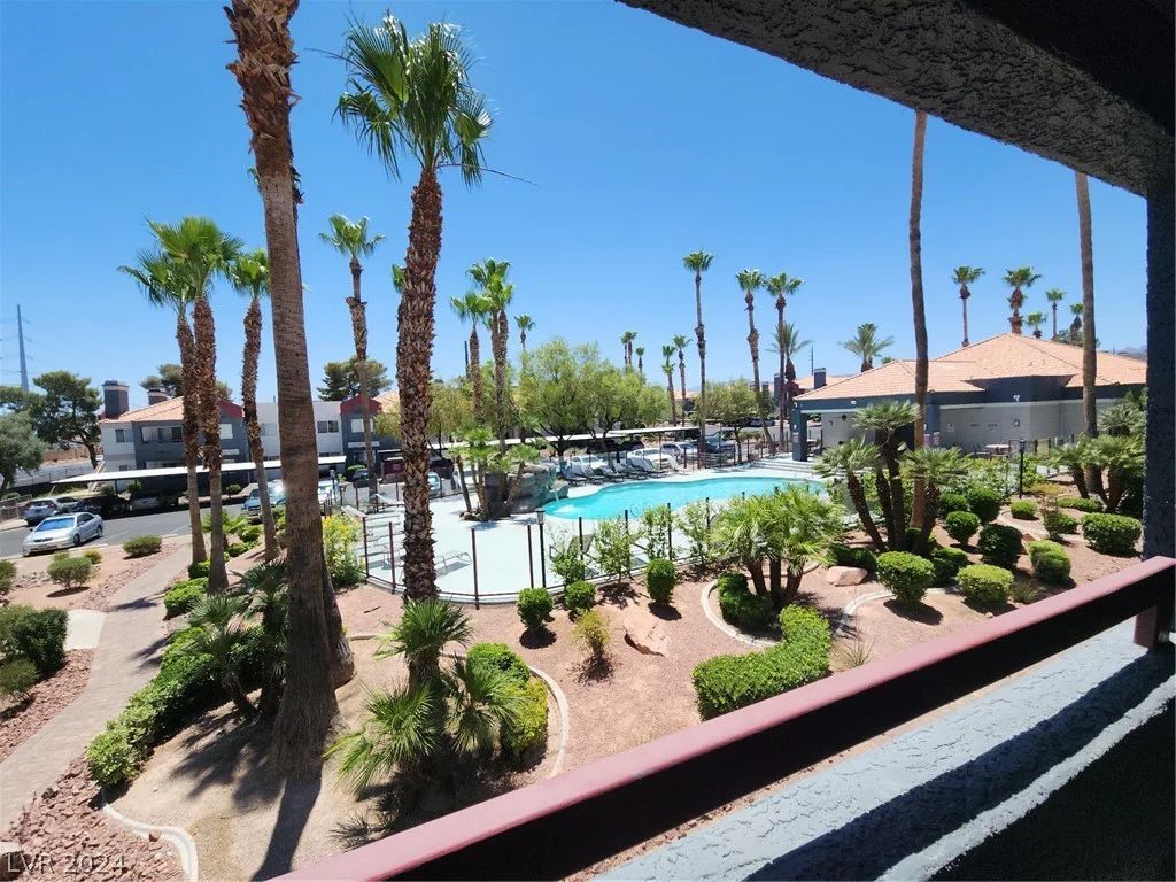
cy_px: 441
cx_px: 588
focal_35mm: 13
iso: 50
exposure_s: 1/1728
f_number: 2.2
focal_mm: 2.2
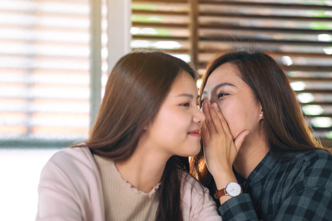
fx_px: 774
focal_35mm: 84
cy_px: 110
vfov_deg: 16.2
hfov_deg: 24.2
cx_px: 166
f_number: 1.2
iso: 400
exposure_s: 1/80
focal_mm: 56
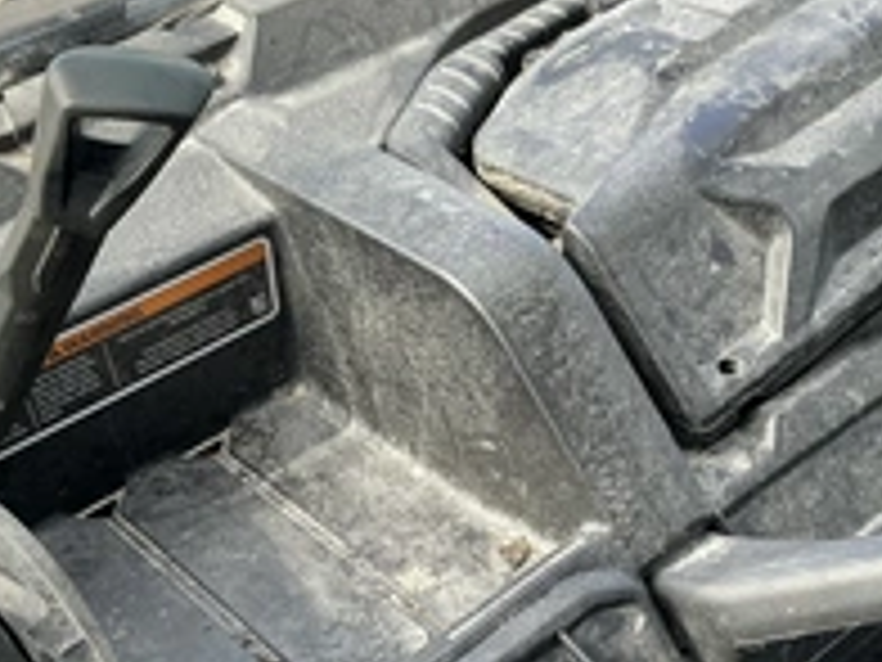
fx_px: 1452
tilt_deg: -41.4
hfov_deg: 33.6
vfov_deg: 25.4
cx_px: 558
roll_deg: +7.7
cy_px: 477
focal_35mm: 57
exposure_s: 1/167
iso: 20
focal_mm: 3
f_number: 1.8
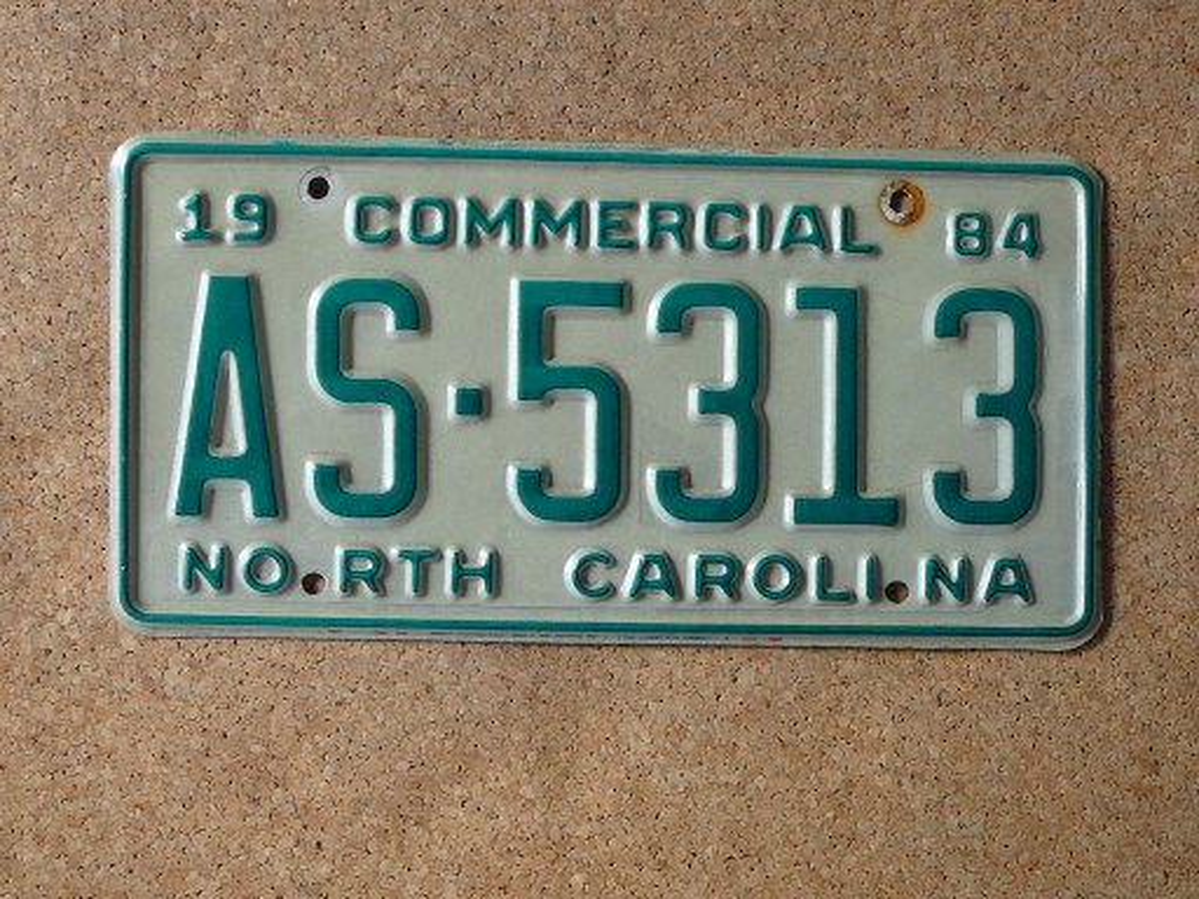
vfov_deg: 29.7
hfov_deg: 38.9
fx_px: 1697
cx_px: 600
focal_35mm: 49
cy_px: 450
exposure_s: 1/50
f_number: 3.4
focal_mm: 7.3
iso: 100
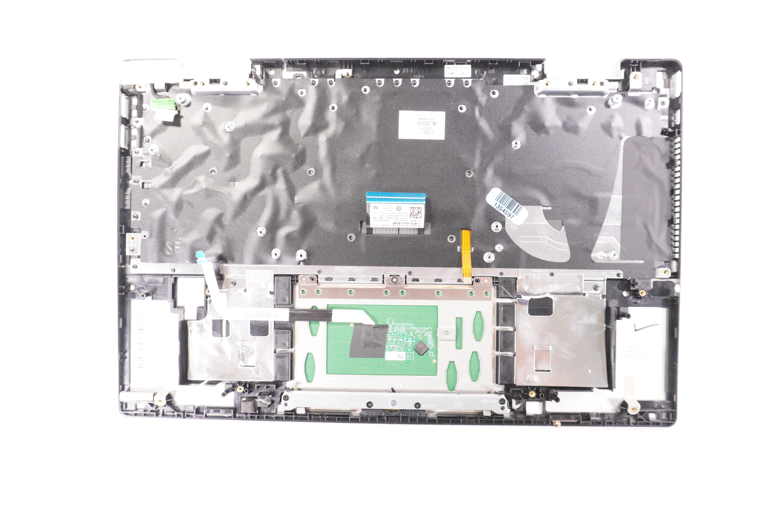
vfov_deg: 53.0
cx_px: 380
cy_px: 252
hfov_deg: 73.8
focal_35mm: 24
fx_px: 506
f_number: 6.3
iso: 2000
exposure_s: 1/200
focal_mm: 16
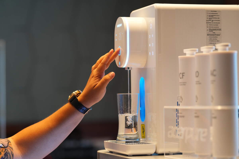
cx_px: 120
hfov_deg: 17.5
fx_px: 777
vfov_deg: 11.7
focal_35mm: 117
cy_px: 80
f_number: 3.5
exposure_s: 1/80
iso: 800
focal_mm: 117
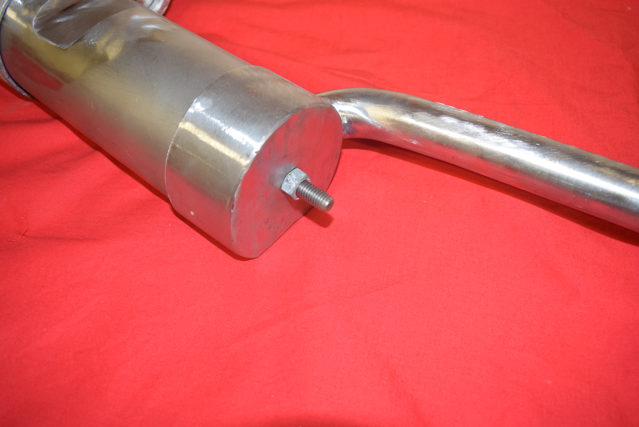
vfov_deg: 40.0
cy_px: 214
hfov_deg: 57.2
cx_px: 320
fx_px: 586
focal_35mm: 33
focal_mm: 22
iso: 800
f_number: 5
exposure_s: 1/40
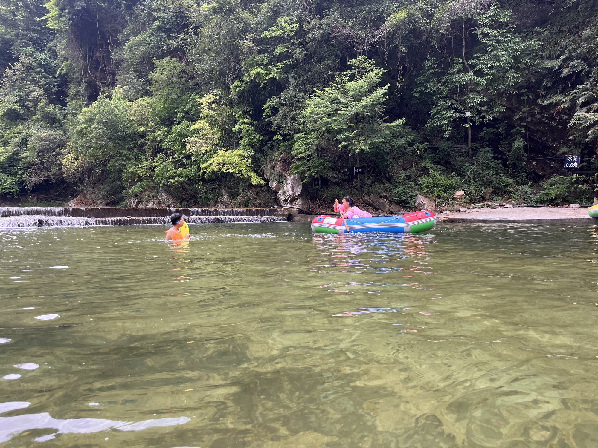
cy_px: 224
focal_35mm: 26
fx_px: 449
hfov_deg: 67.3
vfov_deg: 53.1
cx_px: 299
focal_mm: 5.1
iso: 50
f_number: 1.6
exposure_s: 1/368
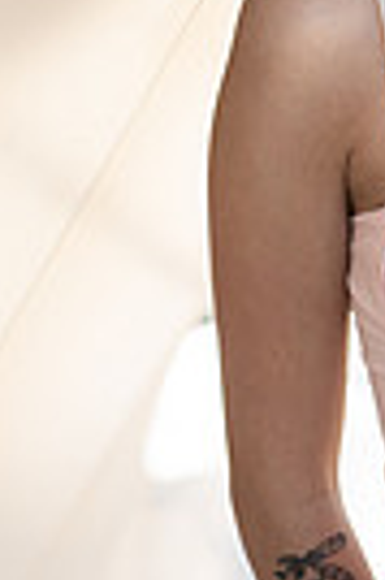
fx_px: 2702
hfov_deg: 8.0
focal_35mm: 168
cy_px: -234
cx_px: 500
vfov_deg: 11.8
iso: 125
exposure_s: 1/320
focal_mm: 50
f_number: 2.8
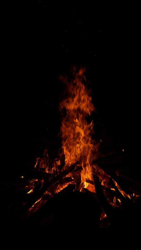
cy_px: 126
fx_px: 445
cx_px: 73
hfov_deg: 18.0
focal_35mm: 67
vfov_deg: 31.4
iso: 100
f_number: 5
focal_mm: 28
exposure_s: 1/250
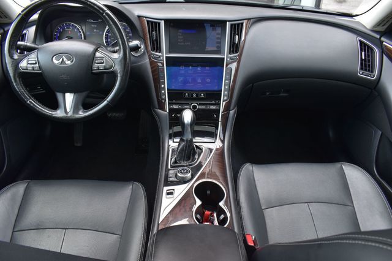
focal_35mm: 27
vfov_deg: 47.9
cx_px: 196
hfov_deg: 67.4
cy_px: 130
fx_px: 294
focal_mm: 18
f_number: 8
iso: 400
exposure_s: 1/80
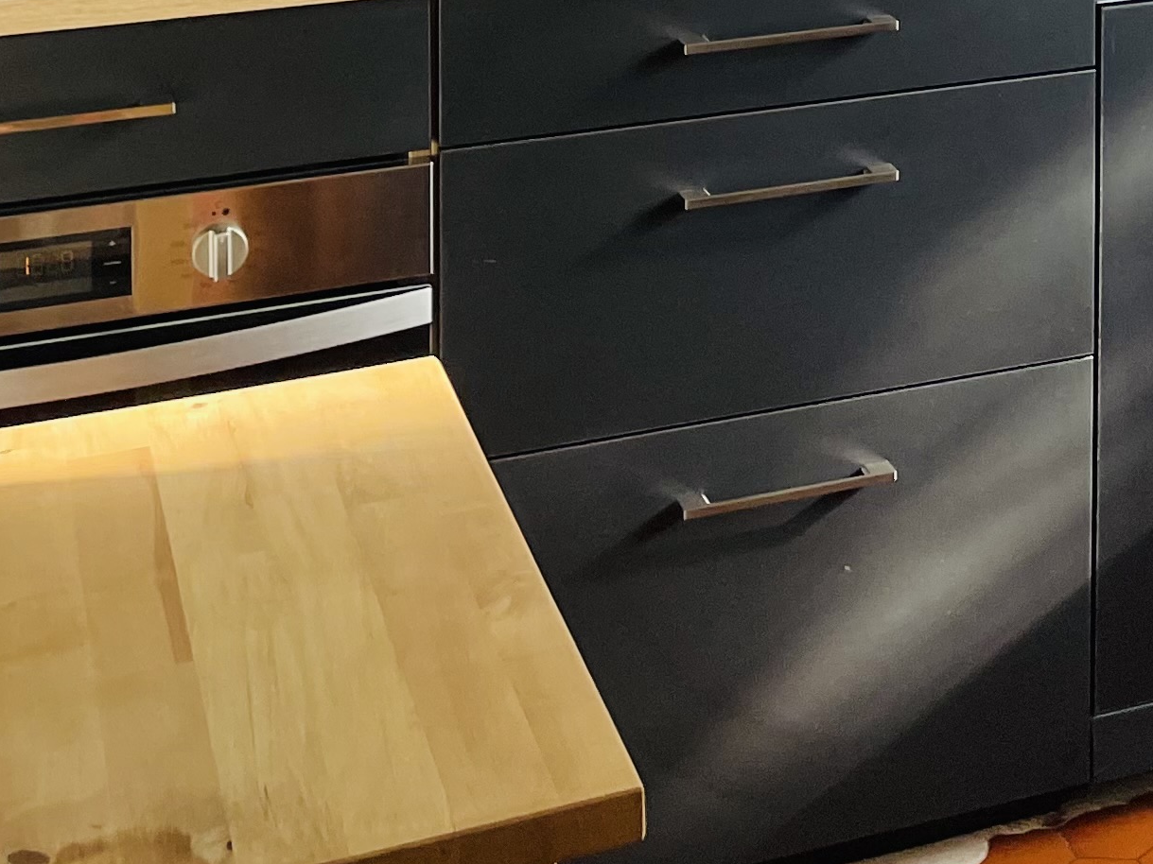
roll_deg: -0.9
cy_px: -527
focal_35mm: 86
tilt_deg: -3.3
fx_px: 2864
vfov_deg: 15.5
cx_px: 1404
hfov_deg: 21.1
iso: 100
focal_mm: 4.2
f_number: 1.6
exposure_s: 1/121
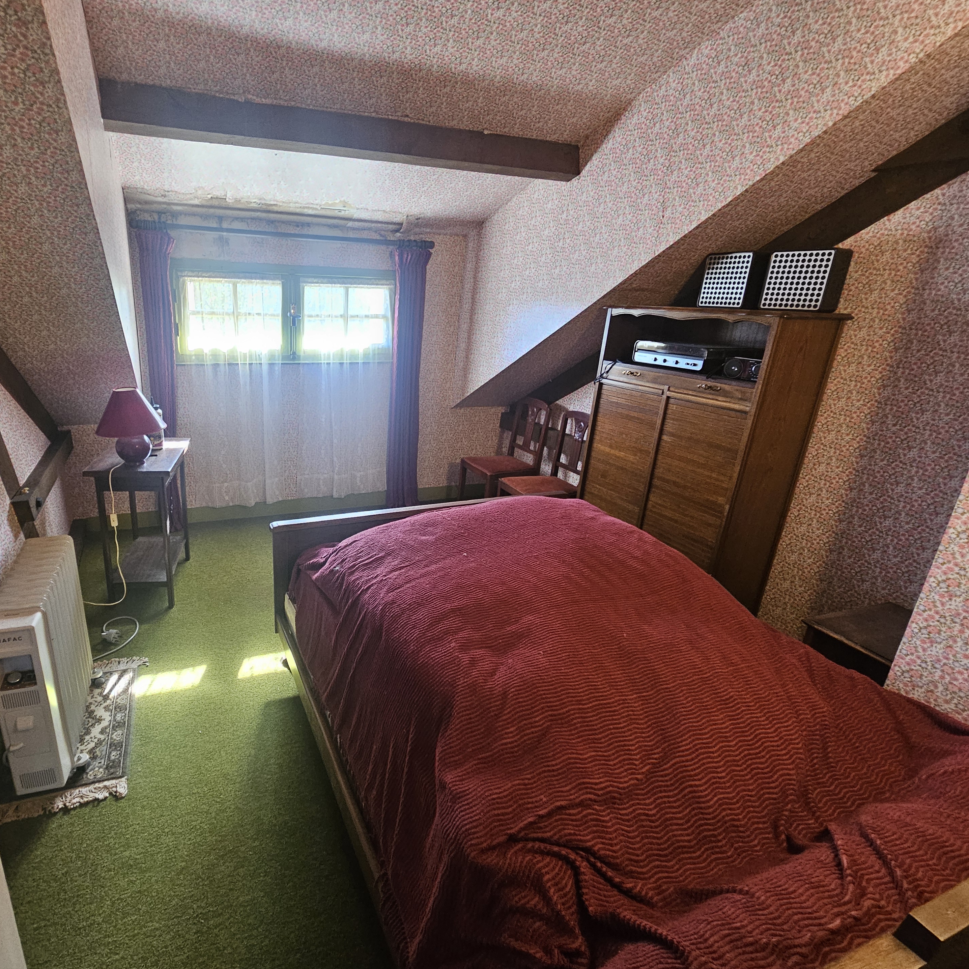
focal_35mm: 16
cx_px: 375
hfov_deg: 86.0
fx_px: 507
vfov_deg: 87.4
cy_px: 492
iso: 400
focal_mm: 2.2
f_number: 2.2
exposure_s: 1/50
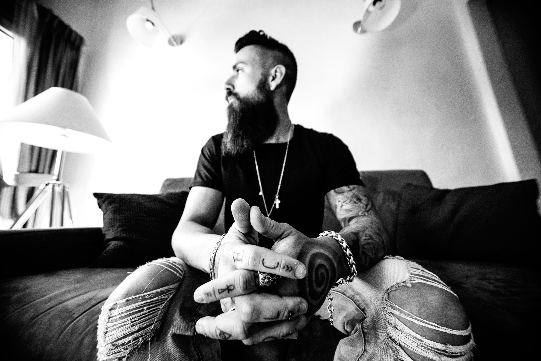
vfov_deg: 90.1
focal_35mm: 12
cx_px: 270
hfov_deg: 112.6
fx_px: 180
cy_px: 180
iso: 450
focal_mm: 12
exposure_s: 1/80
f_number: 4.5
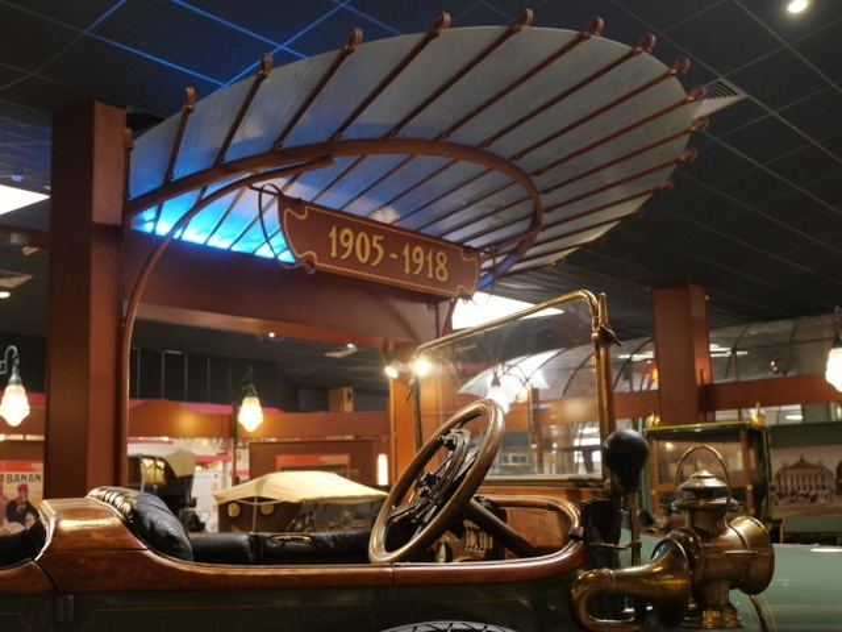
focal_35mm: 44
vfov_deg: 32.9
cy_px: 316
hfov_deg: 42.9
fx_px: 1070
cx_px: 421
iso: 2000
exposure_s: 1/60
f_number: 4.8
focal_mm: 22
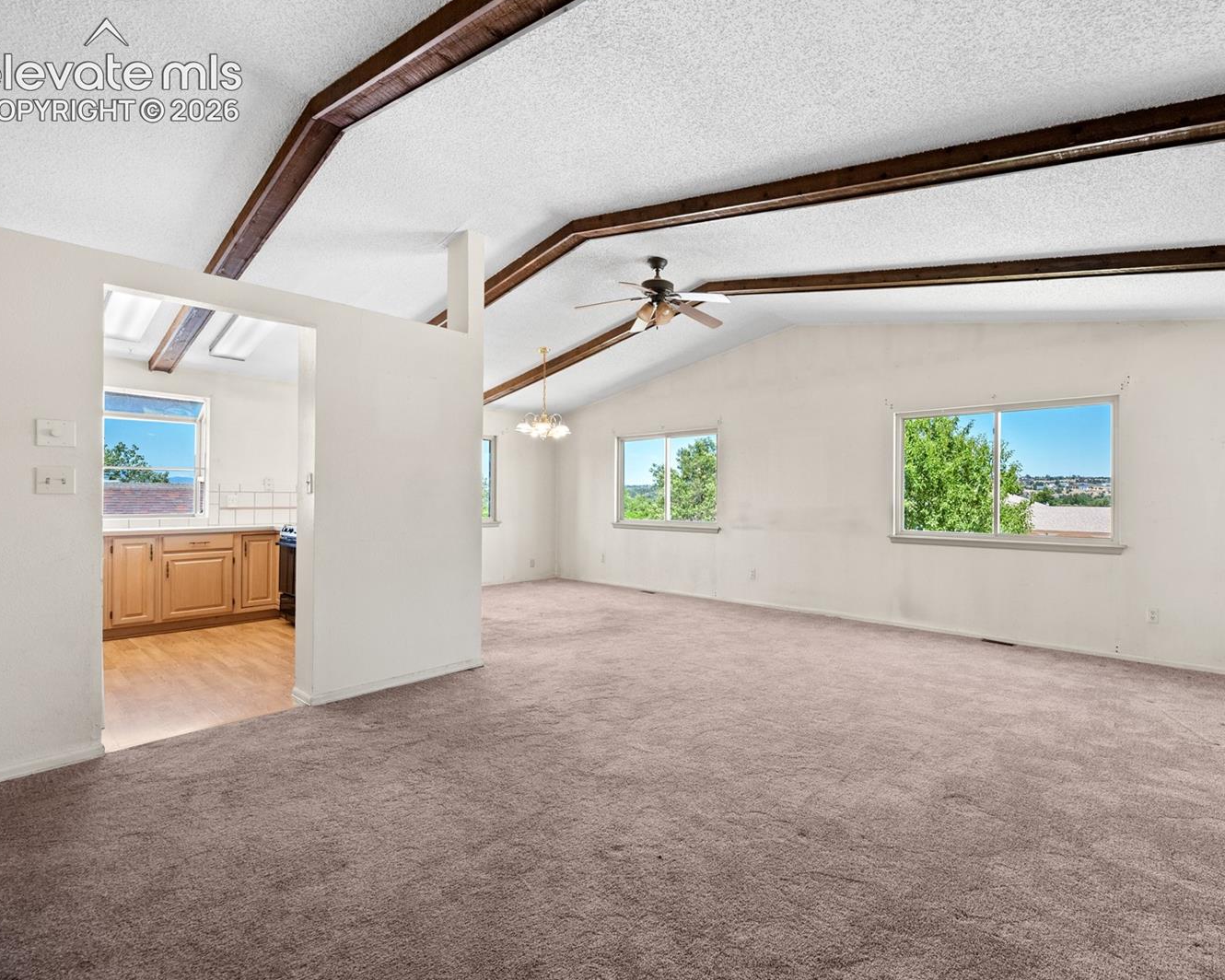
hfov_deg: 92.4
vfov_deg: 80.4
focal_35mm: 16
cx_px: 704
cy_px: 490
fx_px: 580
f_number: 8
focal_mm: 14
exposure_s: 1/30
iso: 1600
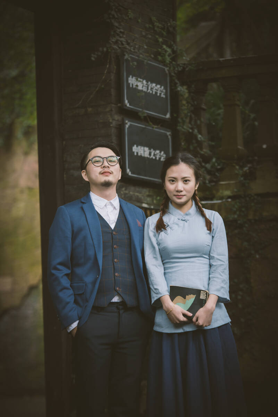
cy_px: 208
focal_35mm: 122
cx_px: 139
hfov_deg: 11.2
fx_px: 1412
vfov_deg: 16.8
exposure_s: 1/100
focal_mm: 122
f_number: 4
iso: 400
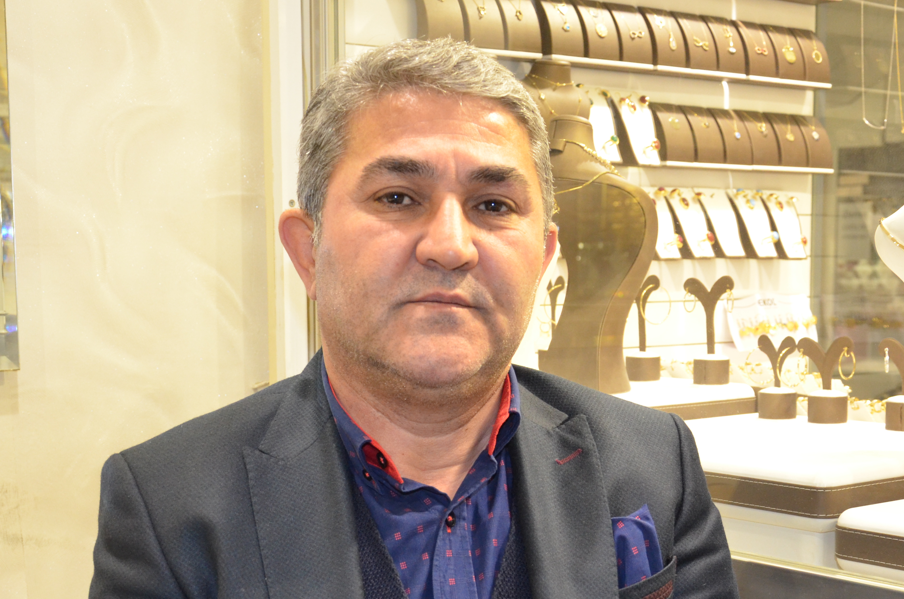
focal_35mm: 59
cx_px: 449
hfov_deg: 34.1
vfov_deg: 22.7
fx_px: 1473
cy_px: 457
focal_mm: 25
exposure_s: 1/80
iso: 1250
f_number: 5.6
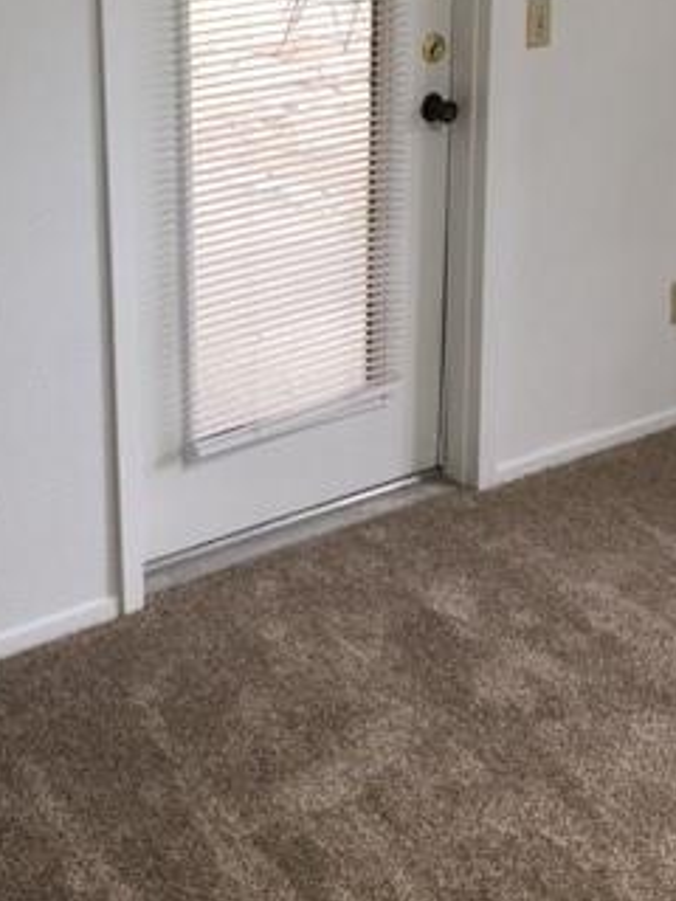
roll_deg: +1.7
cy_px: 208
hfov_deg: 25.1
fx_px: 1510
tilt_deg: -14.2
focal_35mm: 58
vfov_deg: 32.5
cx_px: 208
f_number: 2.2
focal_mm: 4.15
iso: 25
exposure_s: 1/15
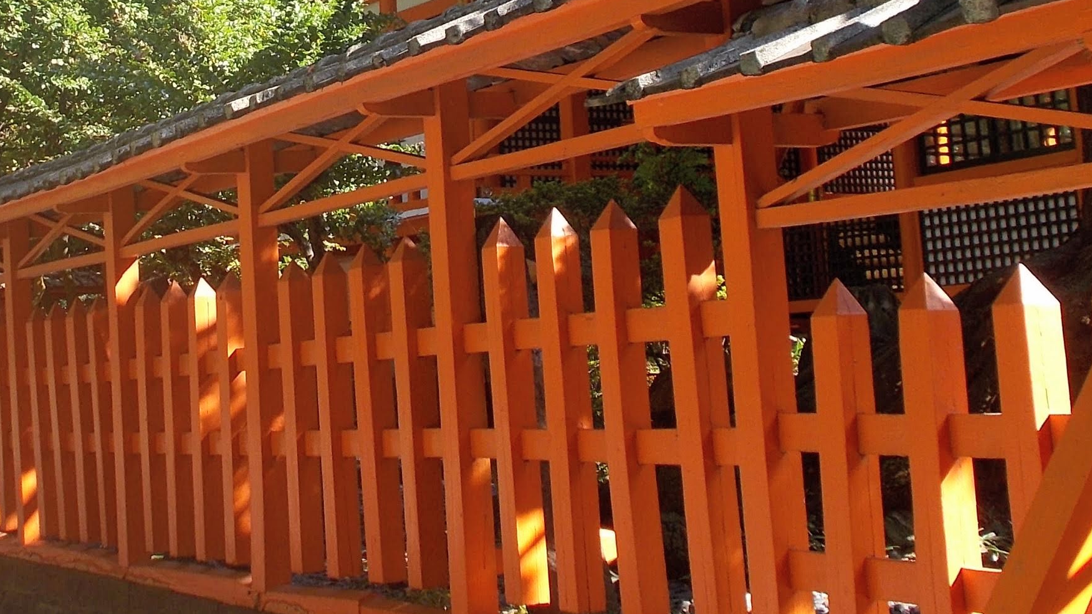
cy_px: -42
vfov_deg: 17.0
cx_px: 377
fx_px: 1998
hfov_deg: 30.4
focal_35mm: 69
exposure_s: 1/125
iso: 80
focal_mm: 6
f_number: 3.6
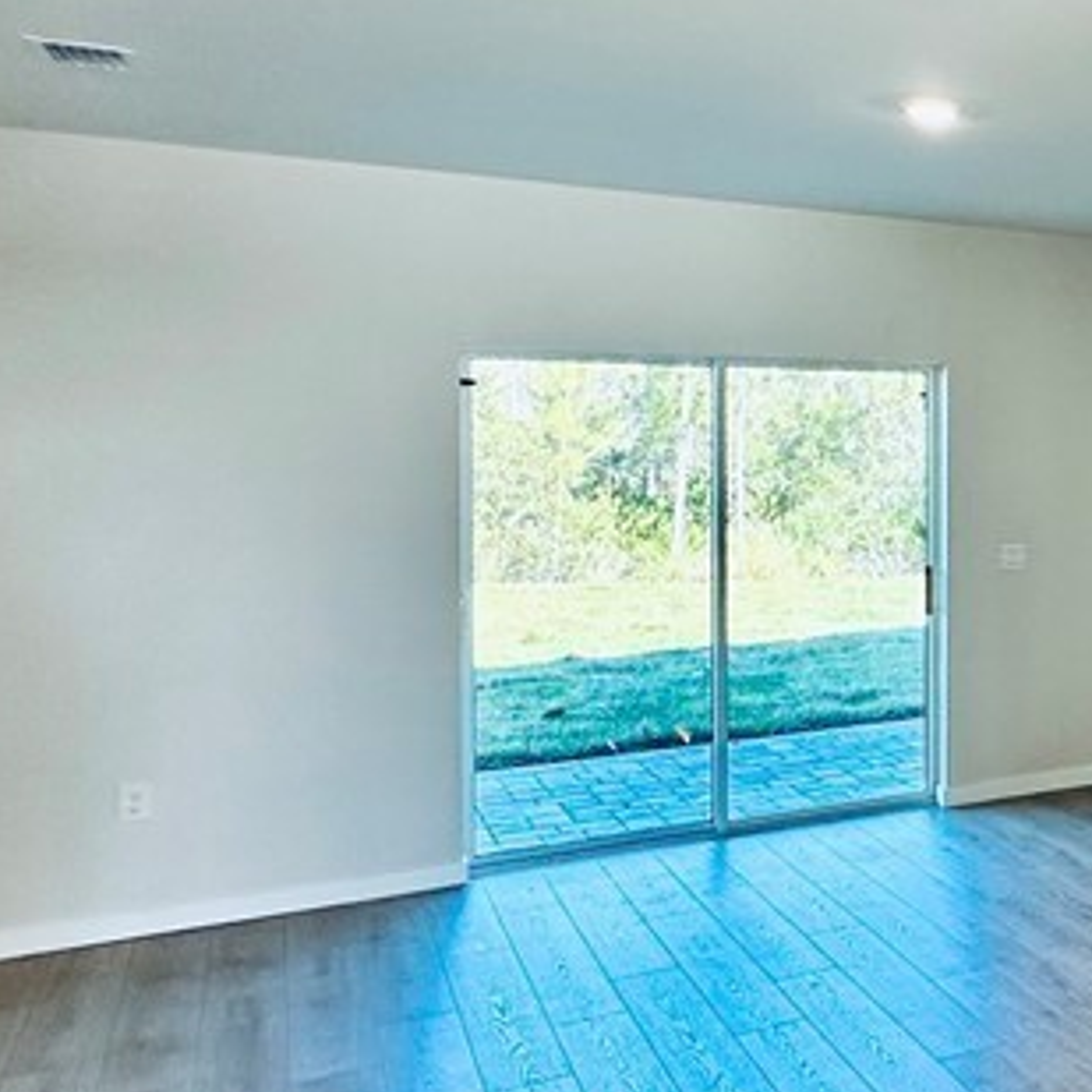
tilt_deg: -1.5
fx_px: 1463
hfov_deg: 31.3
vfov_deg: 40.8
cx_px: 1431
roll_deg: -0.3
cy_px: 466
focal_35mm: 41
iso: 125
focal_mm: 2.22
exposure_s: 1/120
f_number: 2.2
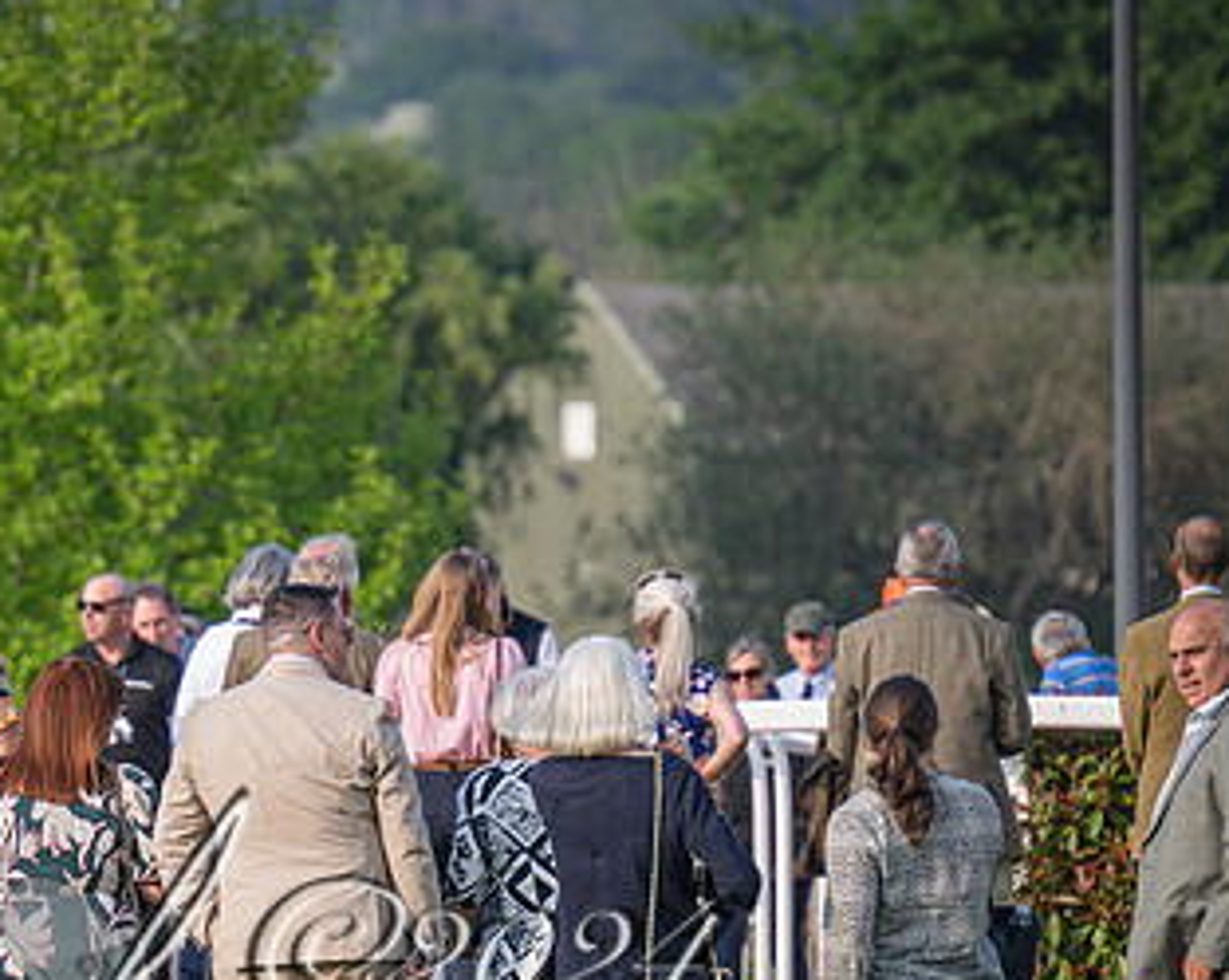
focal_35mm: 652
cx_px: 267
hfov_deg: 3.0
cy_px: 823
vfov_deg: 2.4
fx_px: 23693
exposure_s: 1/1250
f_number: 4
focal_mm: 210
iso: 400
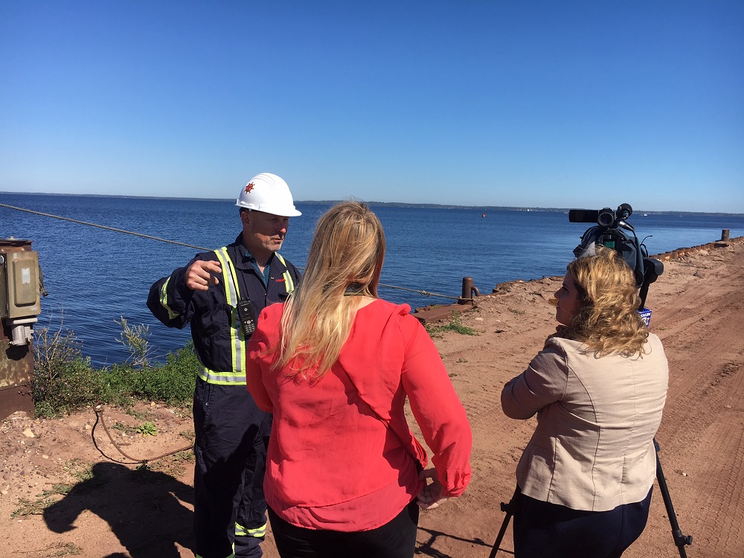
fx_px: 623
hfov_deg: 61.7
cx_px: 372
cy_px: 279
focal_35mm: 29
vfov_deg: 48.2
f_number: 2.2
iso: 25
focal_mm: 4.15
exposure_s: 1/1748
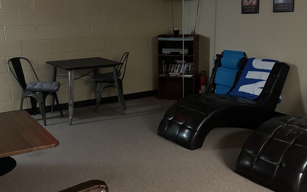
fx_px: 360
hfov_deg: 46.1
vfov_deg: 29.9
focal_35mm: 43
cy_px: 98
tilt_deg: -13.8
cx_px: 170
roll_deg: +1.1
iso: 1000
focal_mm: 5.96
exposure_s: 1/30
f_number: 1.6
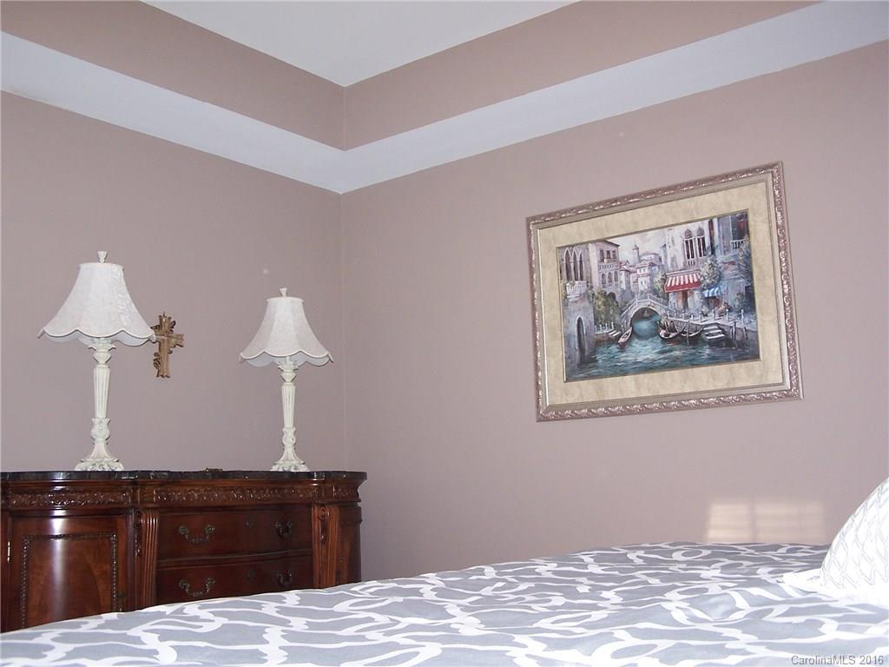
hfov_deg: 49.0
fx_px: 976
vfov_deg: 37.7
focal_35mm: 38
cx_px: 444
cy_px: 334
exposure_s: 1/60
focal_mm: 6.3
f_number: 2.8
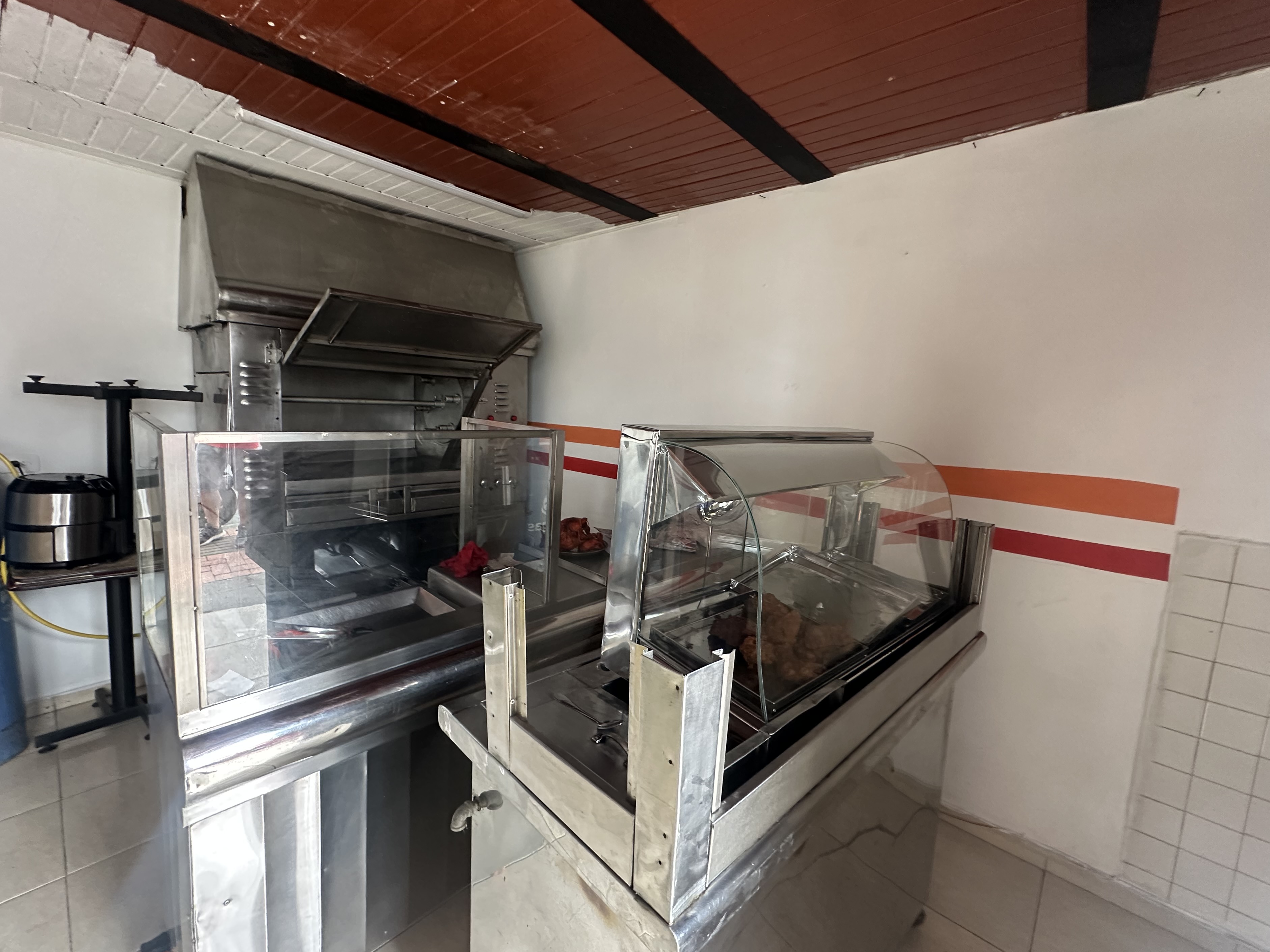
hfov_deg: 98.2
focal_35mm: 15
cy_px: 469
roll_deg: -3.3
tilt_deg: -6.9
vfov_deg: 81.7
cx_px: 648
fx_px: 550
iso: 320
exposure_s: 1/60
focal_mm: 2.22
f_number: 2.2
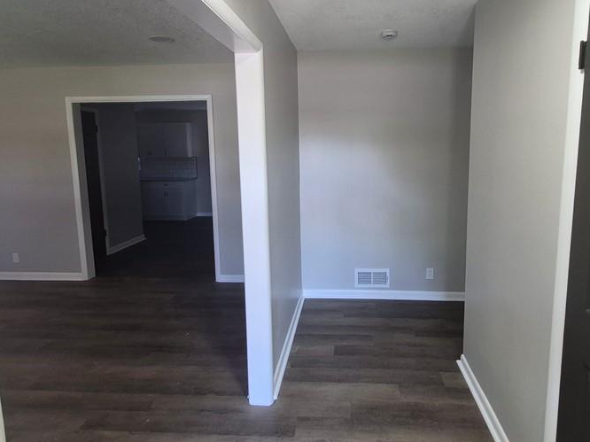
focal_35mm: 20
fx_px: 341
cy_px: 183
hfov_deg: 81.5
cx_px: 325
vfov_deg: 65.5
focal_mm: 1.74
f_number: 2.2
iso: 200
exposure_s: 1/60
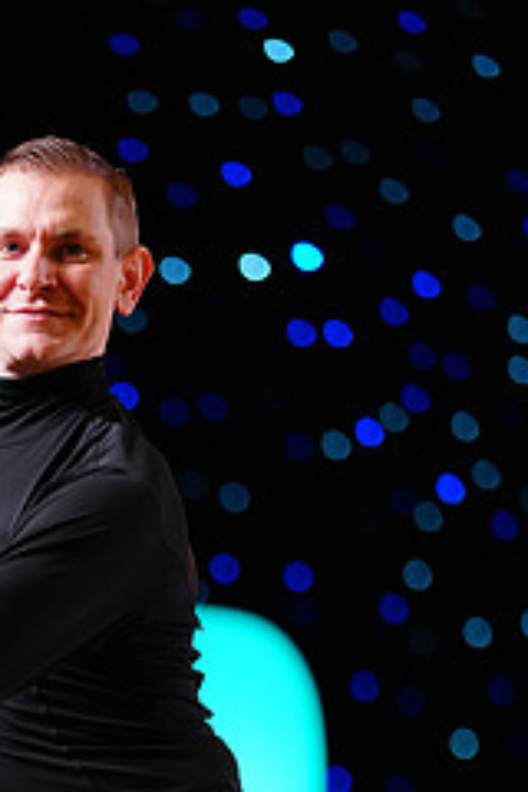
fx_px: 7347
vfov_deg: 6.1
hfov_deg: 4.1
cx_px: -71
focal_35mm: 334
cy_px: 937
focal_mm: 138
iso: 1600
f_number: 2.8
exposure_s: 1/400
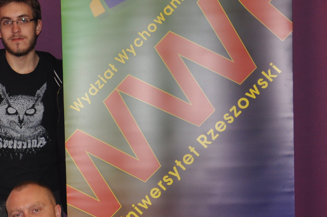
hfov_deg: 18.4
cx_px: -60
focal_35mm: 106
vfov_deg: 12.8
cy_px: 170
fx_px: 962
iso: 400
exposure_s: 1/60
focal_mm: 24
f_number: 3.8
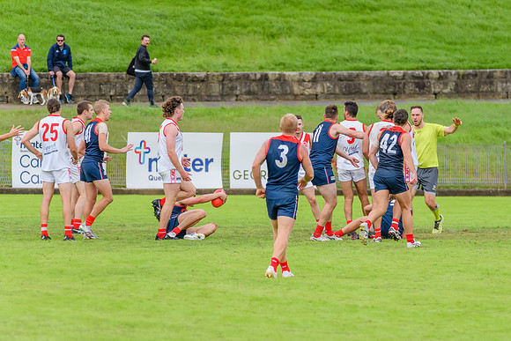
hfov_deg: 5.5
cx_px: 335
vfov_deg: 3.7
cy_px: 175
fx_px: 5302
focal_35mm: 373
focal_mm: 280
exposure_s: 1/1600
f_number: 7.1
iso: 800
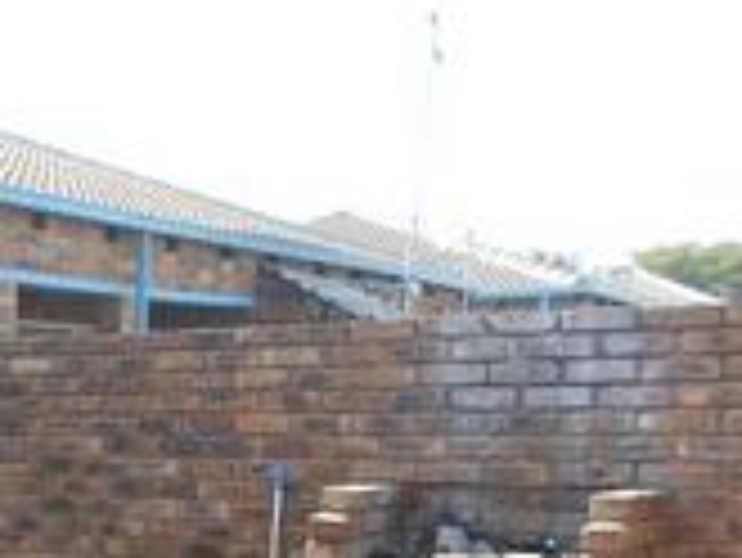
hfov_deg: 27.2
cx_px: -144
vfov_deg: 22.4
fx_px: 1351
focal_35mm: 63
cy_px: 562
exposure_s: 1/160
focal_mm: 4.6
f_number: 3.2
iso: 80
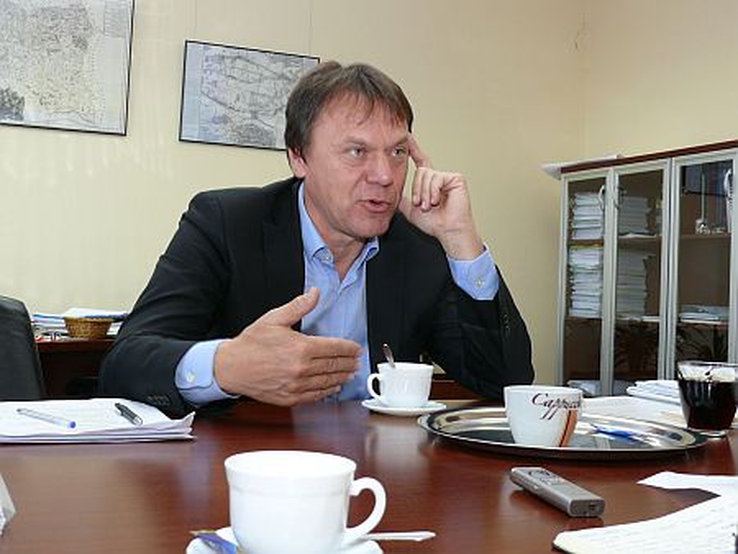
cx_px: 369
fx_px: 981
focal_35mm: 46
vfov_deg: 31.5
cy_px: 277
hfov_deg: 41.2
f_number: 4
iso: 100
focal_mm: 8.6
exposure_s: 1/30
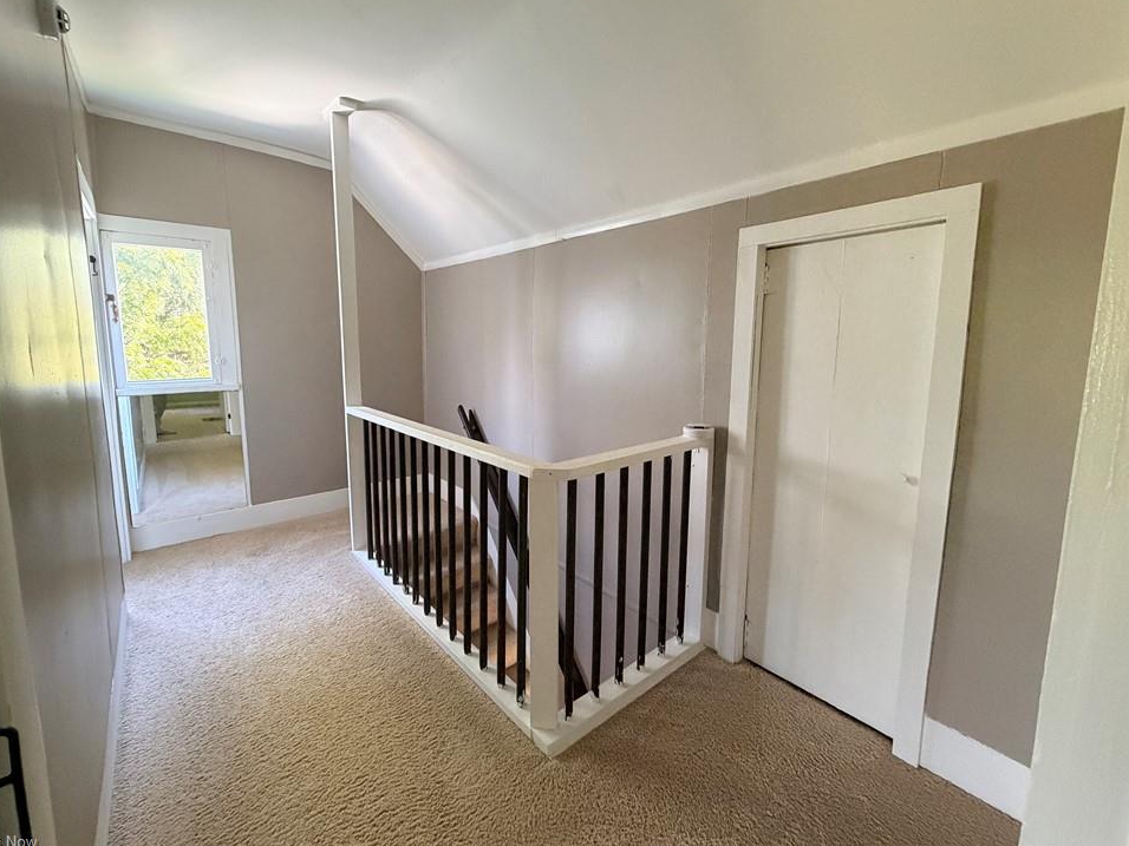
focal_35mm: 15
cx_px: 572
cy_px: 400
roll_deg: +0.2
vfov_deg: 81.7
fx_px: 489
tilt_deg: -7.4
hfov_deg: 98.2
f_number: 2.2
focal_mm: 2.22
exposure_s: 1/60
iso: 400
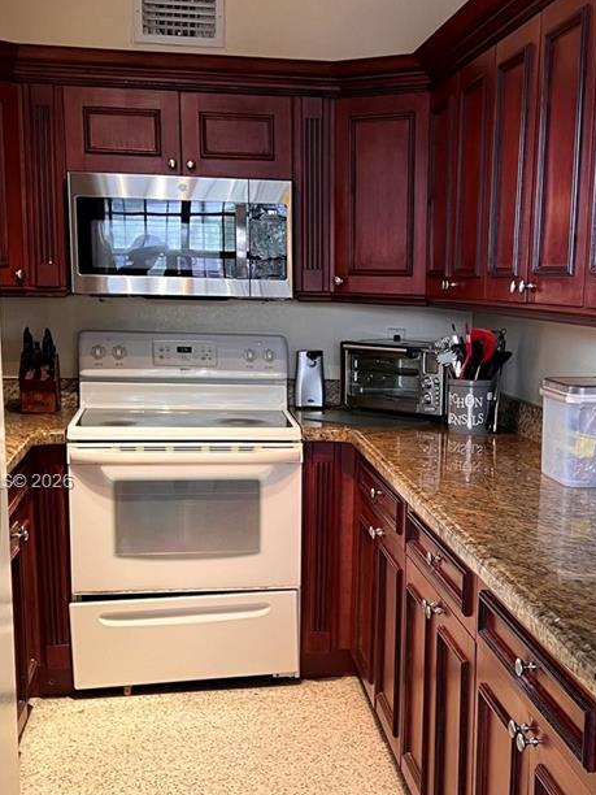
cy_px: 483
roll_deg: -1.3
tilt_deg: -9.4
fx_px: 1171
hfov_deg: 28.3
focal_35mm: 51
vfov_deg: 37.3
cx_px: 417
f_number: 1.5
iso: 200
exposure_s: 1/60
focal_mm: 5.7
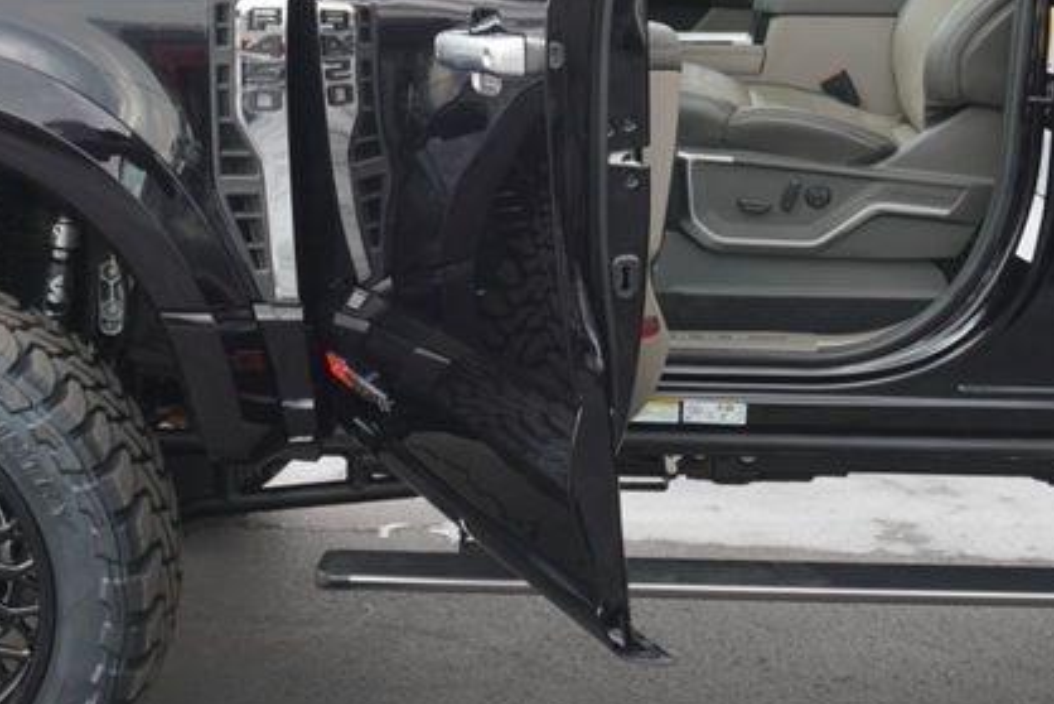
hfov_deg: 26.2
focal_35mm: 77
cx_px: 507
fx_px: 2262
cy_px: 209
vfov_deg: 17.6
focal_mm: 21
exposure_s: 1/80
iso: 100
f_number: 4.5
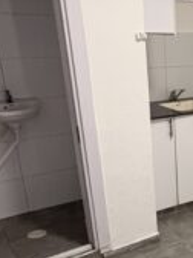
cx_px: 244
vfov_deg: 38.0
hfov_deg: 25.5
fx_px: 372
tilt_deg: -18.5
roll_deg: -1.1
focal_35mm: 50
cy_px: 161
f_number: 2.2
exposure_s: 1/76
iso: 320
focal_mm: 2.22
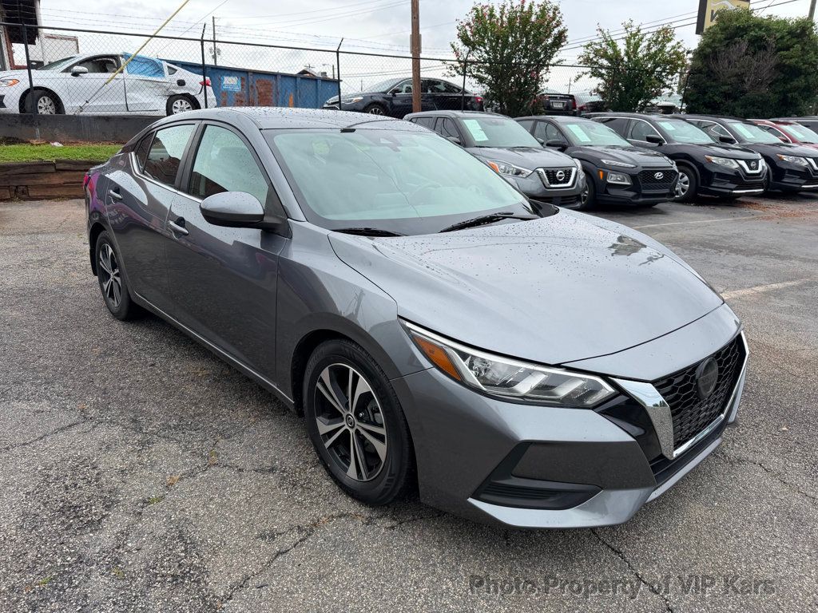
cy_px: 306
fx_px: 567
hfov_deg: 71.6
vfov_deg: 56.8
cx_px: 409
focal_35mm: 24
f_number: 1.78
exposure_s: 1/1410
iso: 80
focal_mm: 6.76
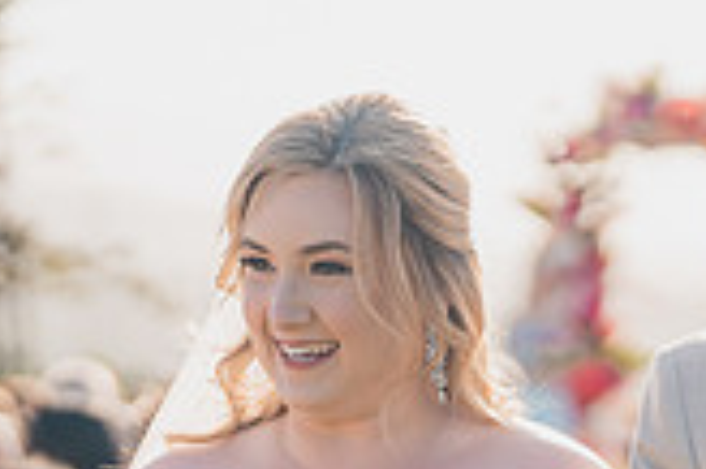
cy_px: 514
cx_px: 663
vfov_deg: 7.7
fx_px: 3468
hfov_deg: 11.5
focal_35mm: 177
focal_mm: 50
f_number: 1.2
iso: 100
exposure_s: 1/8000
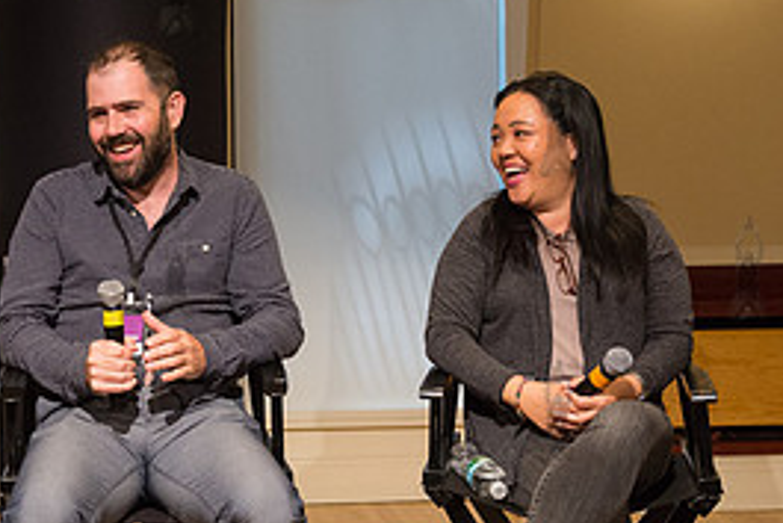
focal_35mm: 70
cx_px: 174
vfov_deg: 19.5
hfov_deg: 28.3
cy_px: 267
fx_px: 1523
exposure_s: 1/800
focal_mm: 32
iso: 3200
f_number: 3.5
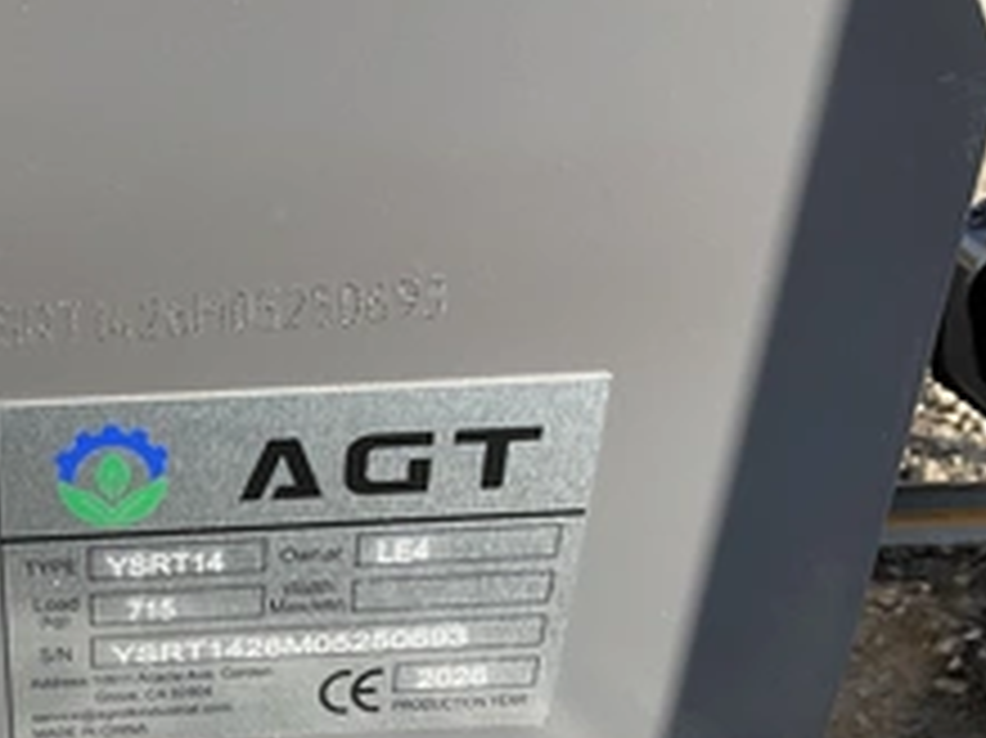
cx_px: 104
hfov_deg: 34.2
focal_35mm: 53
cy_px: 580
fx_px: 1509
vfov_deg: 27.0
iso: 25
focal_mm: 3
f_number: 1.8
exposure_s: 1/580
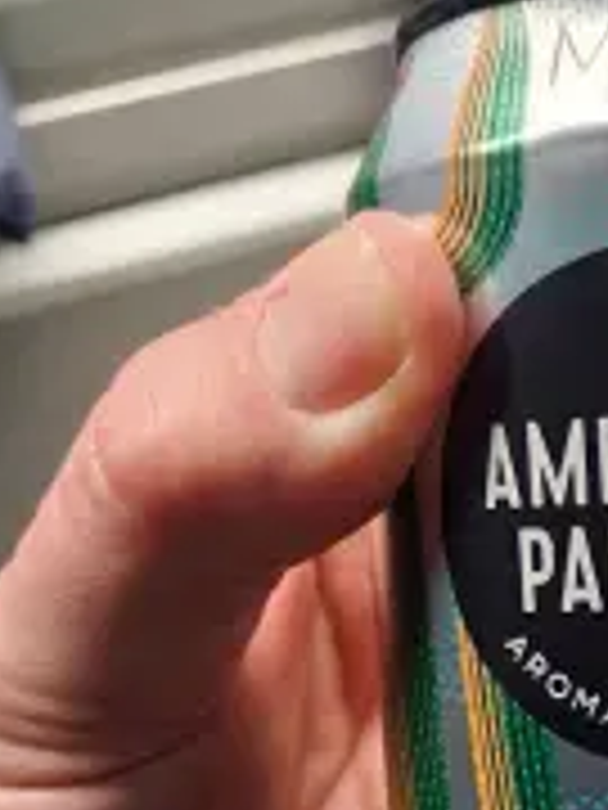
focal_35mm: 60
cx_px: 640
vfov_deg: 31.8
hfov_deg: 23.2
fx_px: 1405
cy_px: 572
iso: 640
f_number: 1.8
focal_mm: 4
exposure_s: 1/50
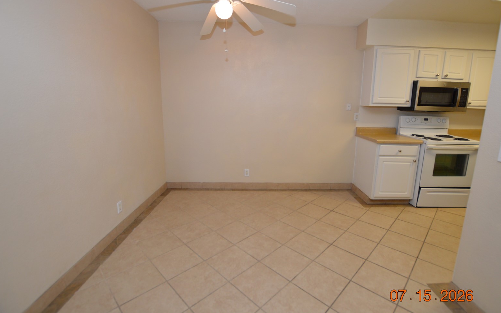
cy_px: 147
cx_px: 260
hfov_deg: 97.8
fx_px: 218
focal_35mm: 16
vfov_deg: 71.2
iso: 400
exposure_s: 1/60
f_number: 4
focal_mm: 10
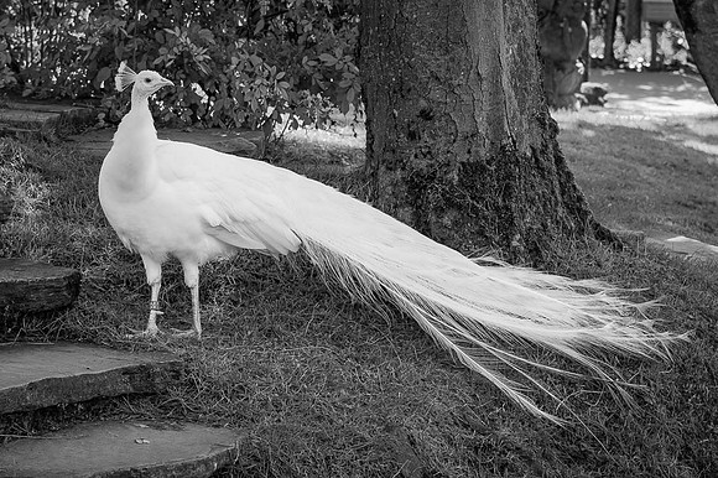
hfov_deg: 17.5
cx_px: 292
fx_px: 2329
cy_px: 133
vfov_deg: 11.7
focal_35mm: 117
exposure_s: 1/100
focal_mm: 70
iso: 200
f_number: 6.3
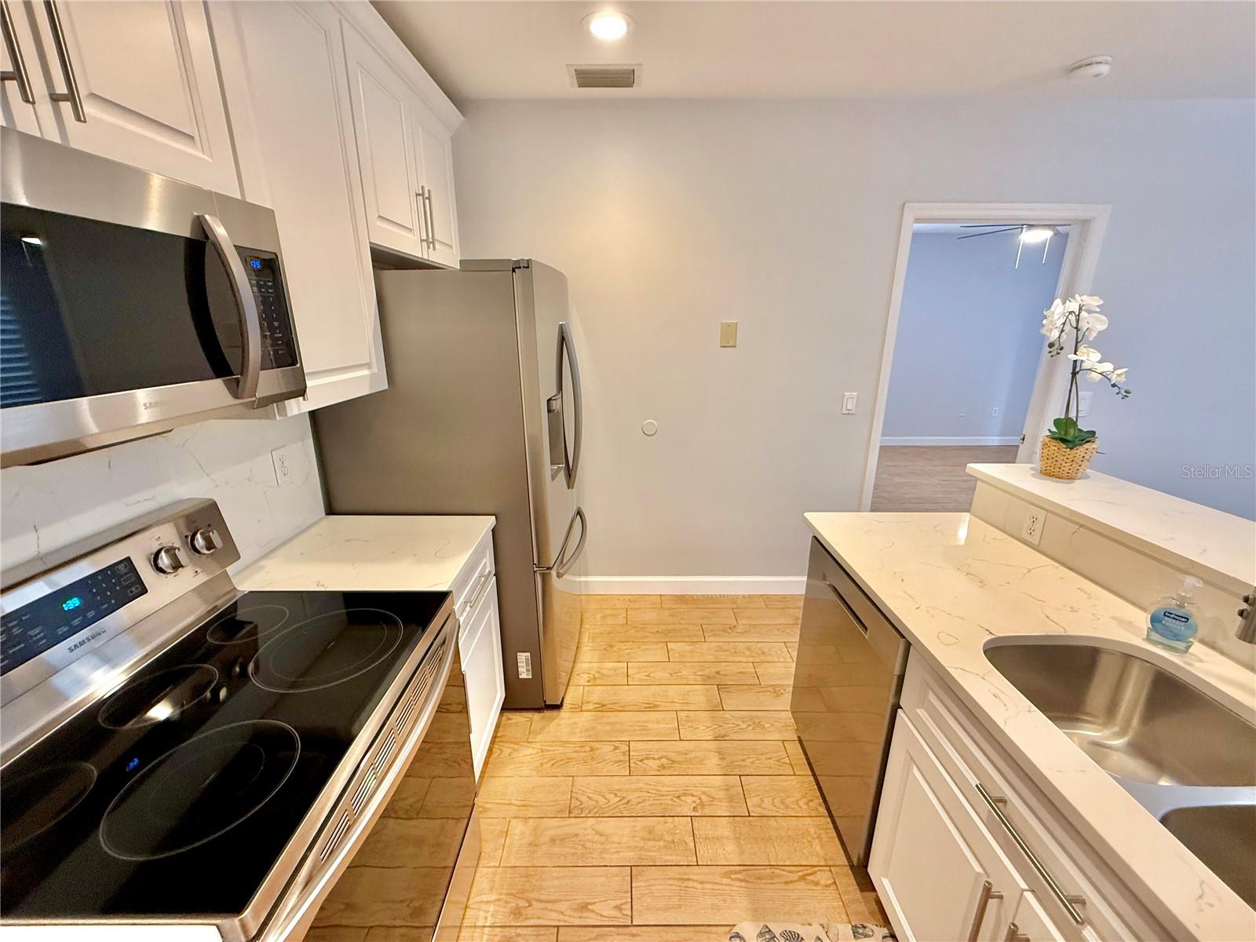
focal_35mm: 14
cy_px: 471
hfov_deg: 102.1
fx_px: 508
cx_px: 628
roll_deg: -0.8
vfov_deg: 85.7
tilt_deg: -16.3
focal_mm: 2.22
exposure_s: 1/60
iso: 250
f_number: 2.2
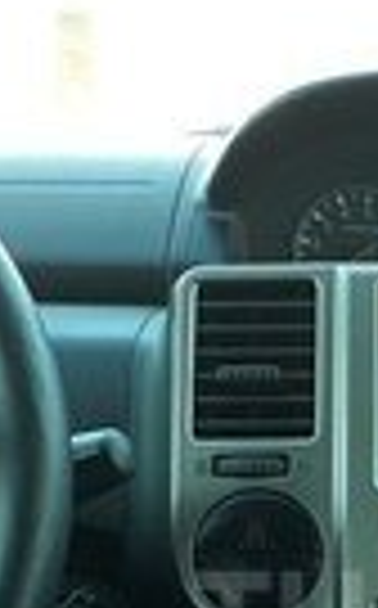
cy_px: 622
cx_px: 540
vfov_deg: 19.2
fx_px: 1736
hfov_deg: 11.9
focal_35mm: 105
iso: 50
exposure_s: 1/50
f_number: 1.9
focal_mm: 3.6
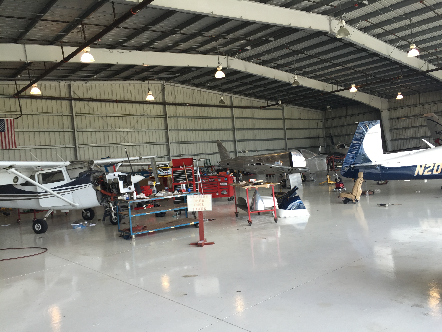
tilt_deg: +0.1
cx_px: 221
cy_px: 166
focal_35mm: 29
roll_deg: +3.7
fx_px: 370
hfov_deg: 61.7
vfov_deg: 48.2
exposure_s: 1/120
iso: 40
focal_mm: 4.15
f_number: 2.2
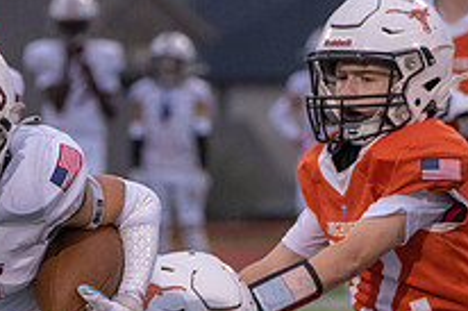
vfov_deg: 1.8
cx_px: 25
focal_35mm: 771
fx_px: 10015
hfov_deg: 2.7
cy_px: 353
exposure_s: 1/1000
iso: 4000
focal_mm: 189
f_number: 5.6
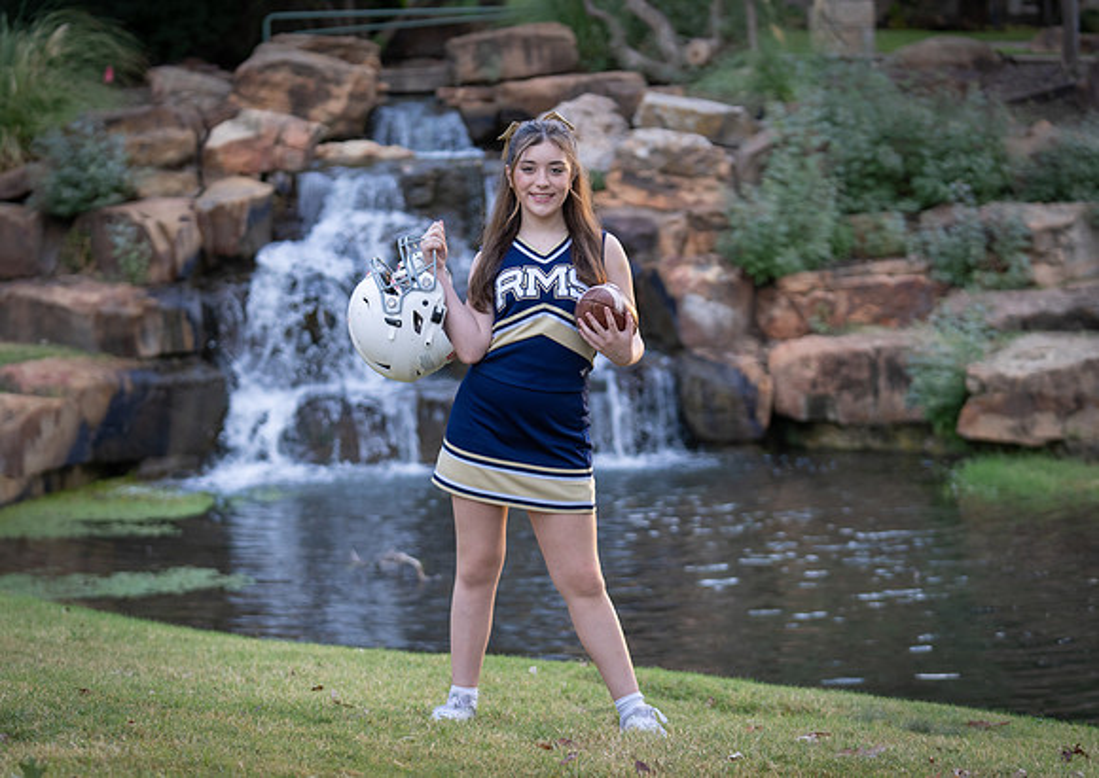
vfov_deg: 15.9
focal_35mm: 90
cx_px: 532
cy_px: 423
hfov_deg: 22.3
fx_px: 2787
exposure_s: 1/320
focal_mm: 78
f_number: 2.8
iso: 500
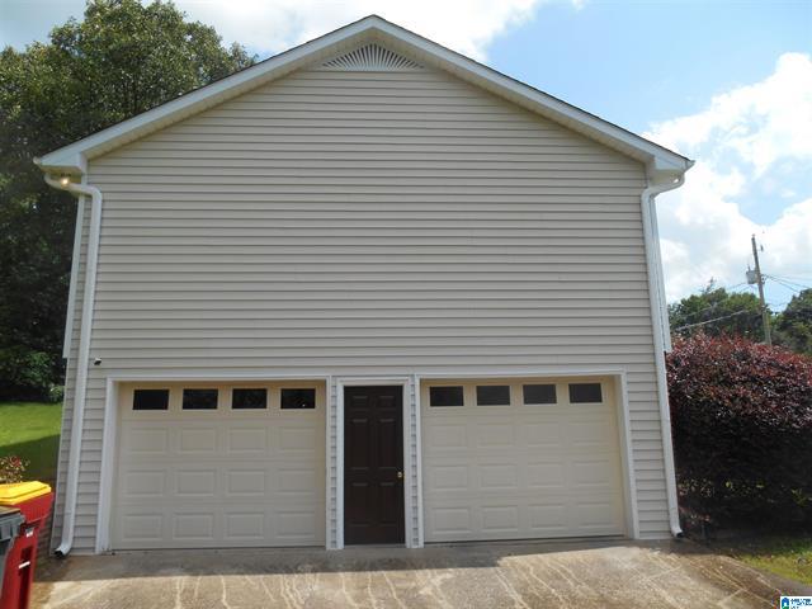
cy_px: 304
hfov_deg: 67.3
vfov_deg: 53.1
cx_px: 406
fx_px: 610
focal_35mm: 26
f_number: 3.4
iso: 80
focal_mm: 4.7
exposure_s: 1/640
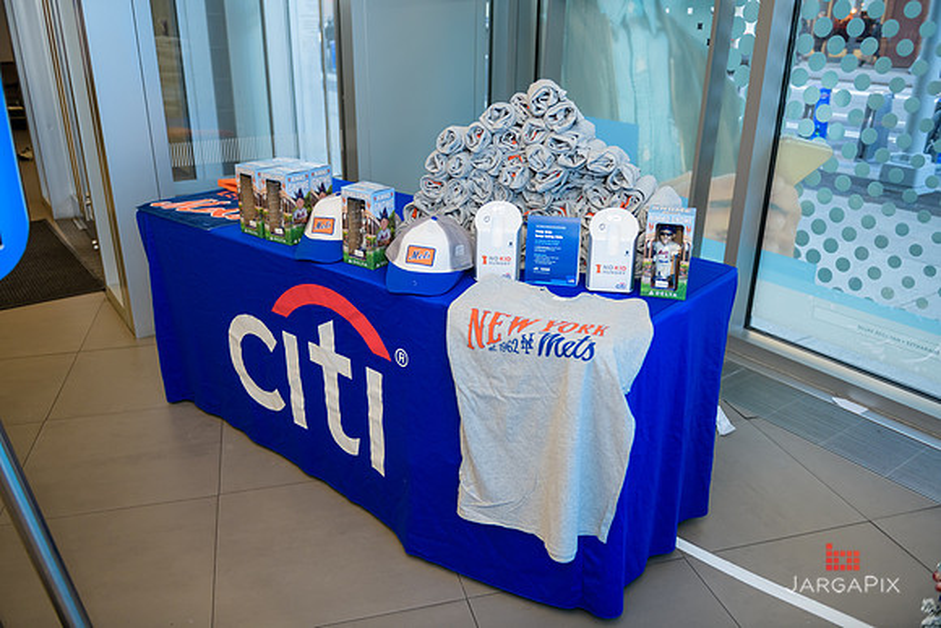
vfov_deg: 45.0
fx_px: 758
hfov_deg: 63.6
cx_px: 470
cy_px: 314
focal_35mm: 29
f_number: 3.2
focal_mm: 29
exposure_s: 1/125
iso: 400
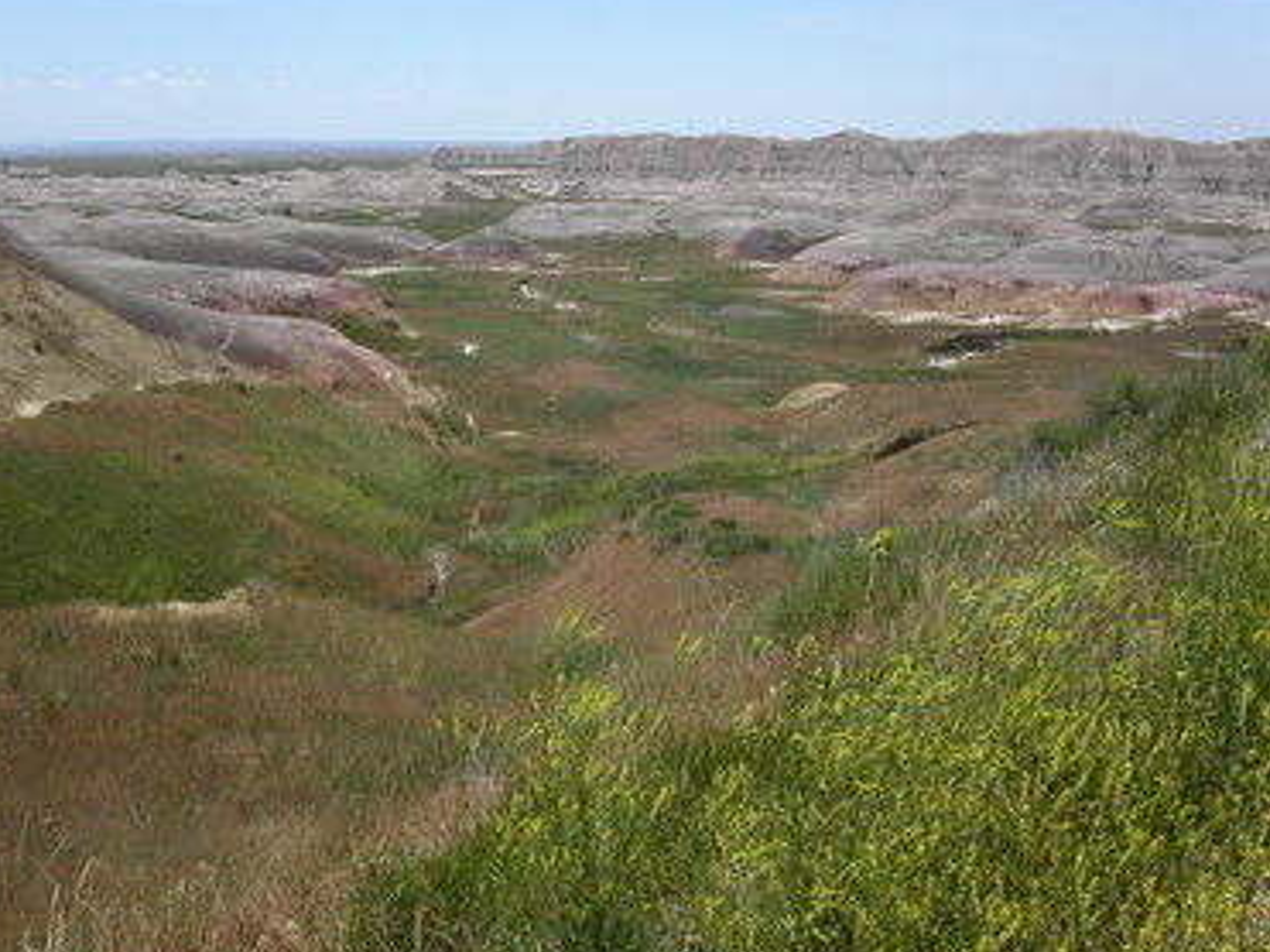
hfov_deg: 45.8
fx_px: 1504
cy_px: 466
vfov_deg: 35.1
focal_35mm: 41
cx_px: 592
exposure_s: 1/350
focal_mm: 7.8
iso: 100
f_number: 8
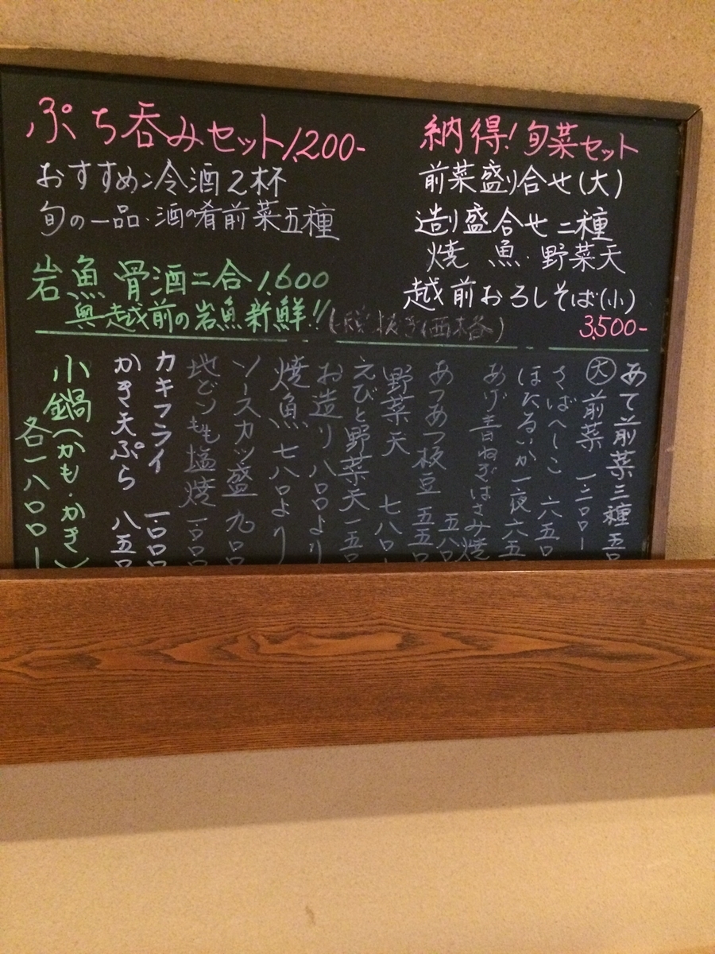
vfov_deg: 61.7
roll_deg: -0.4
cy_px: 477
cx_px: 358
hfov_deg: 48.2
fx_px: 799
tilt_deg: -14.9
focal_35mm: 29
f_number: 2.2
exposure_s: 1/15
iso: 400
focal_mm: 4.15
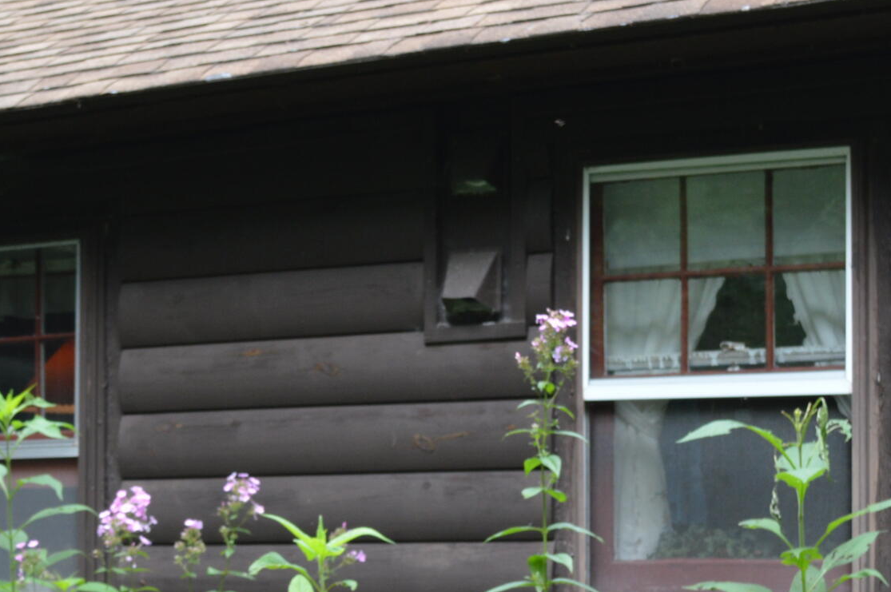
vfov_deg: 12.0
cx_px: 45
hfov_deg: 17.8
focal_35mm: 113
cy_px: 550
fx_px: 2794
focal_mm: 28
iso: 280
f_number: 5.6
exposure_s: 1/125
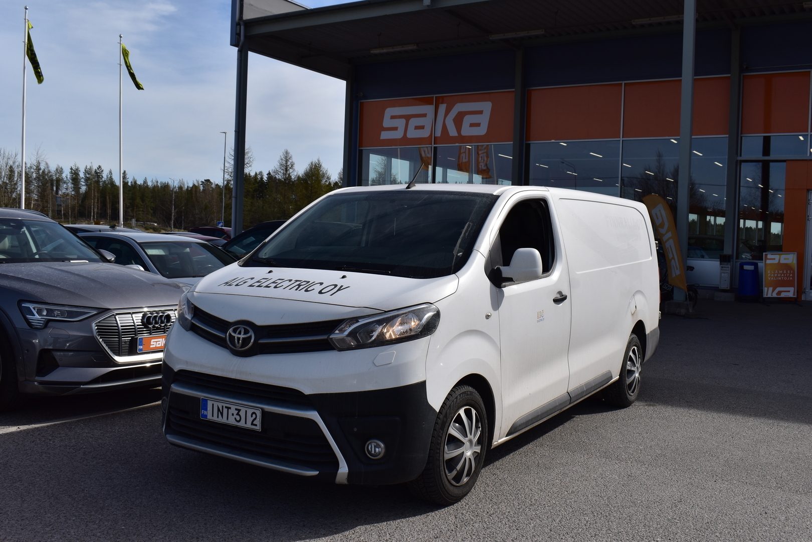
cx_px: 406
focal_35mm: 34
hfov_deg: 55.1
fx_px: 778
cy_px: 271
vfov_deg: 38.4
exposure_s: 1/500
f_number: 11
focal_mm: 23
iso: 200
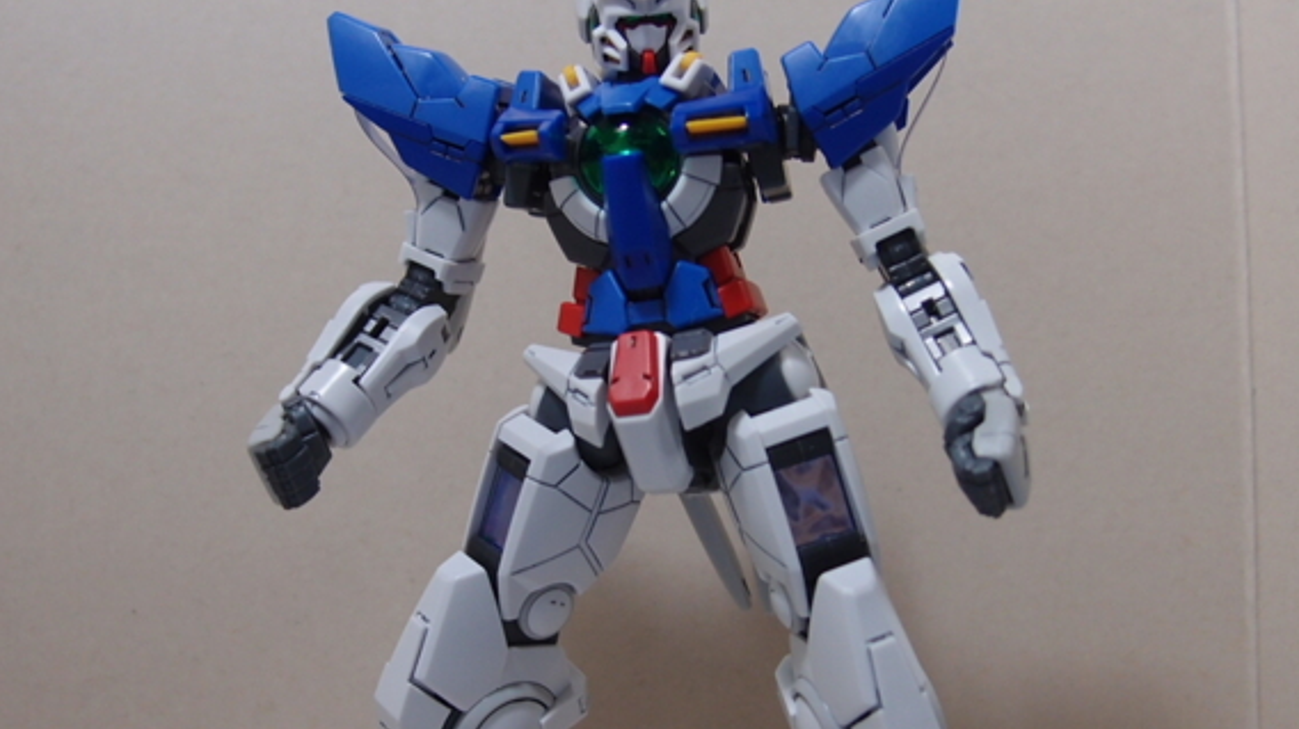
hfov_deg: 47.3
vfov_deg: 27.4
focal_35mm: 43
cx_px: 608
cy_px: 510
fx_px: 1481
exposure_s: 1/60
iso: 100
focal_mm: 6
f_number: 2
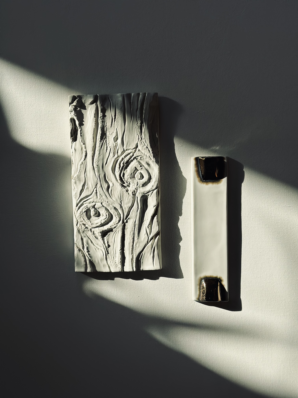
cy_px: 199
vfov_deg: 39.7
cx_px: 149
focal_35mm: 48
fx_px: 551
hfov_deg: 30.3
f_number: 1.78
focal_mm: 6.86
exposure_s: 1/2976
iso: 100
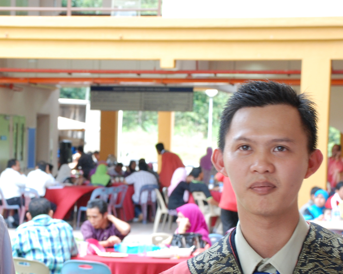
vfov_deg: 10.9
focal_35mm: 142
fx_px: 1442
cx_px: 99
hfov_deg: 13.5
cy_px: 206
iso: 400
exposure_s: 1/50
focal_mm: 48
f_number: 7.1
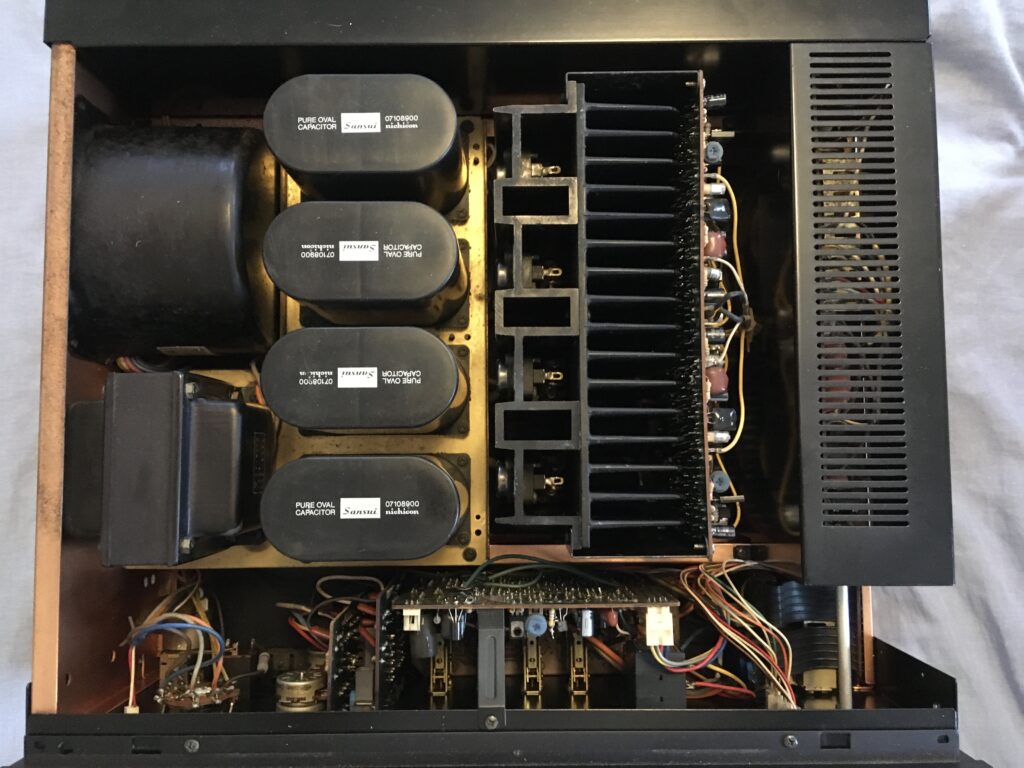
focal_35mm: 29
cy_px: 384
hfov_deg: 61.7
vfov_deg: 48.2
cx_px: 512
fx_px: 858
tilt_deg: -85.0
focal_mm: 4.15
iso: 320
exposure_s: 1/15
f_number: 2.2
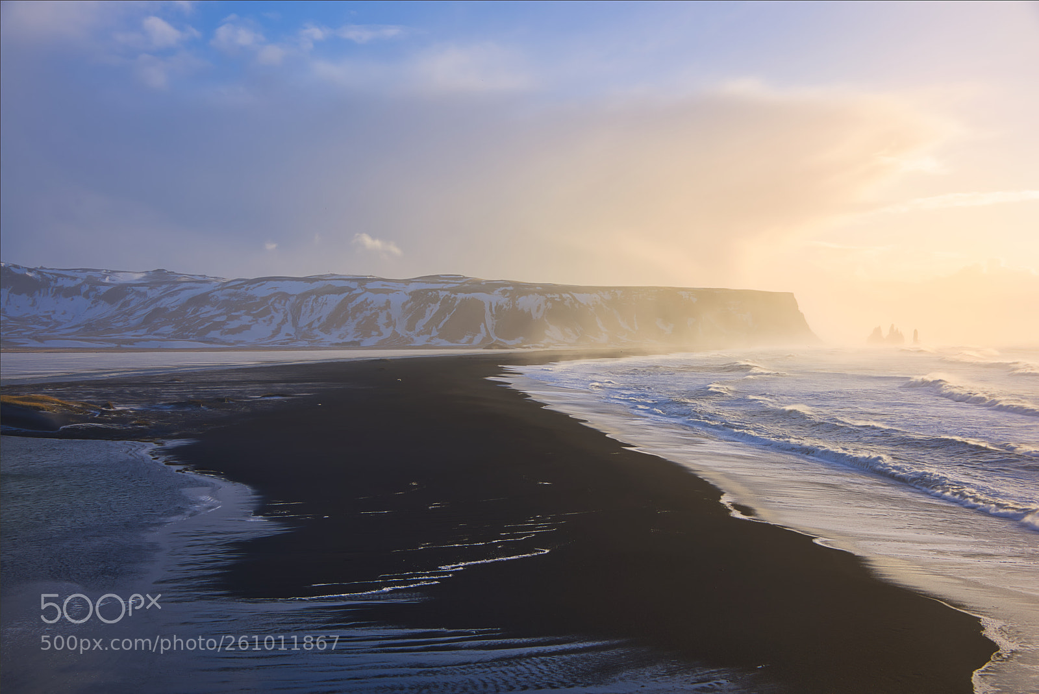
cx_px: 520
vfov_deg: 31.9
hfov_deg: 46.4
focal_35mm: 42
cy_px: 347
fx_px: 1213
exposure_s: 1/50
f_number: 8
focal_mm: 42
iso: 31
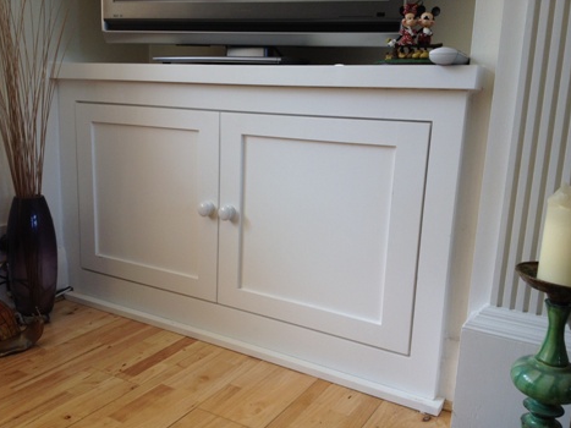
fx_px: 594
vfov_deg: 39.6
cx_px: 280
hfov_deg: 51.4
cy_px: 219
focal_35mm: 36
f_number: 2.4
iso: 100
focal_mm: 4.28
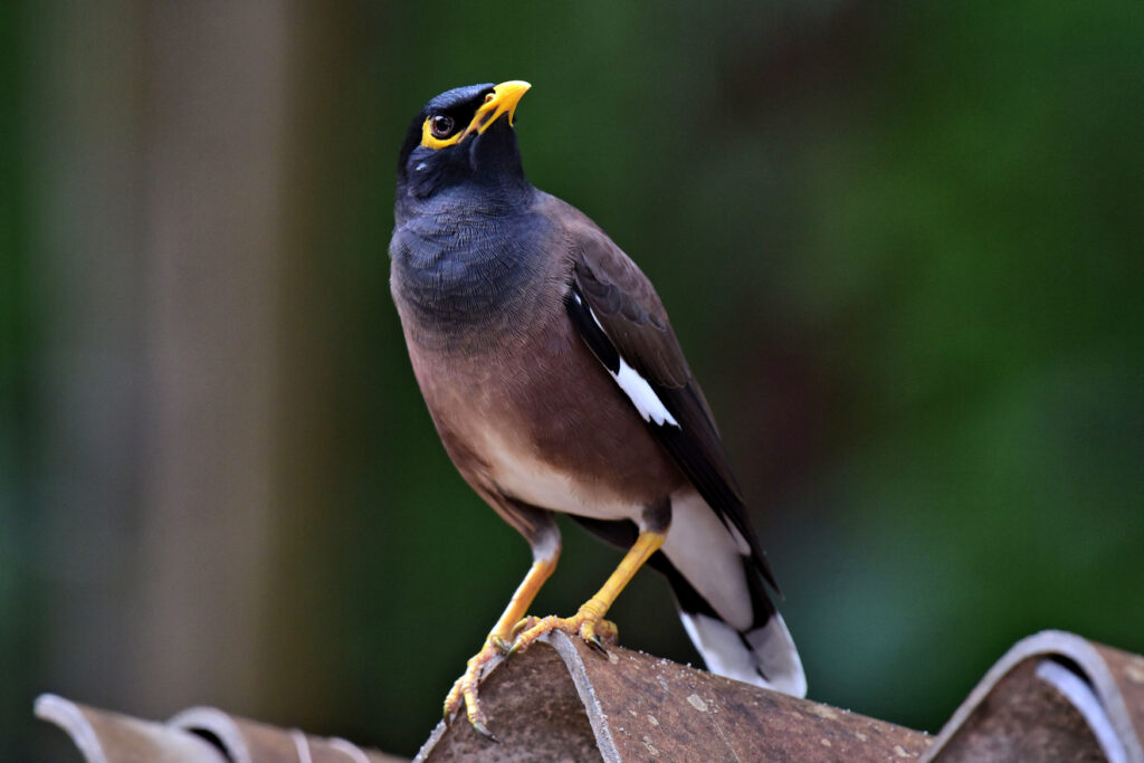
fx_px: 13983
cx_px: 572
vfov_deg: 3.1
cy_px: 382
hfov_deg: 4.7
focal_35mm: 440
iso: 1600
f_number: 5.6
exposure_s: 1/100
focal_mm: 440
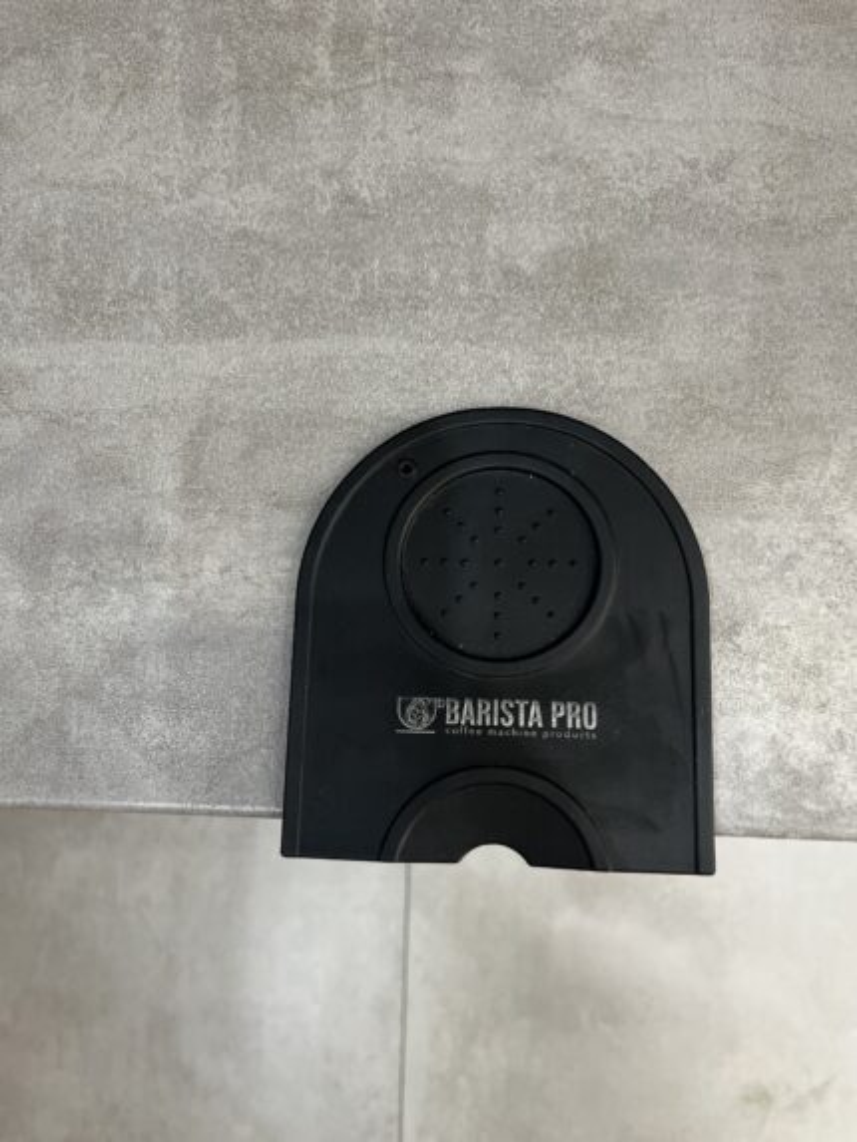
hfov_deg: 53.1
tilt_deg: -80.5
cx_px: 428
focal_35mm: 26
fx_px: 858
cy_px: 571
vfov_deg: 67.3
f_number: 1.6
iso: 125
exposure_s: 1/100
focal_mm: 5.1
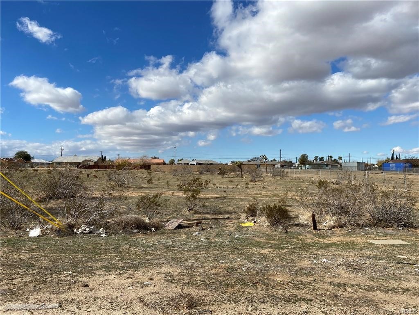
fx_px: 315
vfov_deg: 53.1
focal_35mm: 26
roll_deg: +0.3
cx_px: 210
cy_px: 158
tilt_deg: +1.9
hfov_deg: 67.3
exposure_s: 1/4808
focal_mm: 4.25
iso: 32
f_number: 1.8
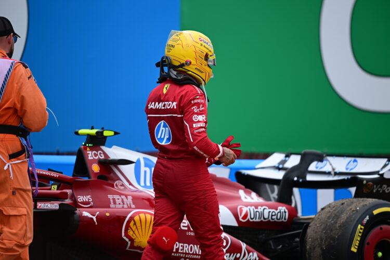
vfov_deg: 3.4
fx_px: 4333
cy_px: 130
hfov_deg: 5.2
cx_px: 195
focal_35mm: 400
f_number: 2.8
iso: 200
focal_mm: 400
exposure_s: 1/800
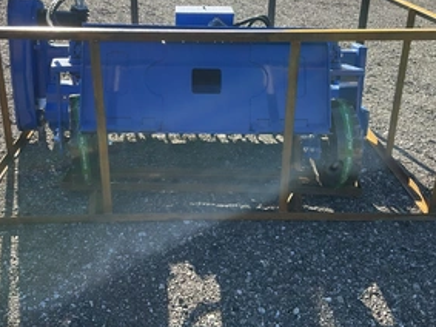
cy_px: 110
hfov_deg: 45.8
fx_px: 516
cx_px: 205
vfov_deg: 34.8
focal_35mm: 41
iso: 25
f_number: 1.8
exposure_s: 1/545
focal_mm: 3
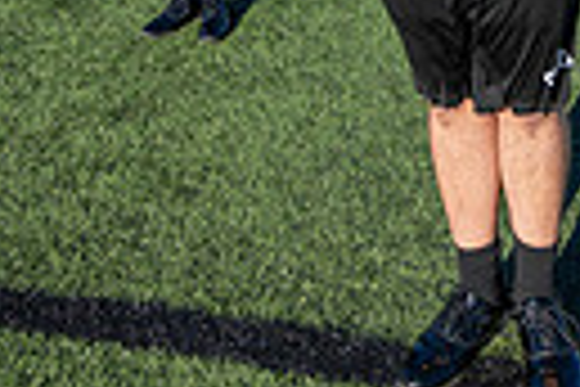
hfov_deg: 31.4
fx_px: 1015
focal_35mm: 63
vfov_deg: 15.6
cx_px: 423
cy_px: -452
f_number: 4
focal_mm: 14
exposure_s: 1/2000
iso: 160
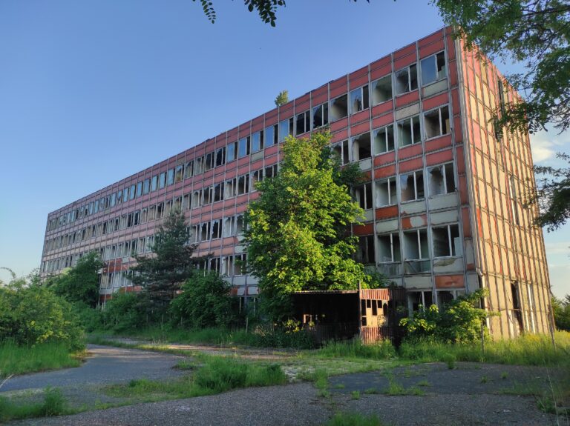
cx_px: 285
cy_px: 213
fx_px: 411
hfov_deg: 69.4
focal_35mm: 25
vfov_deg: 54.8
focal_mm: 5.43
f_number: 1.89
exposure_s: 1/958
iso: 100
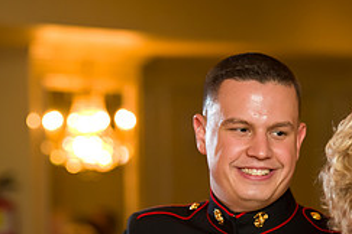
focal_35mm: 243
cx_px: 290
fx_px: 2376
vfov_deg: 5.6
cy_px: 248
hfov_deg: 8.5
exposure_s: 1/125
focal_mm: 102
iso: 1600
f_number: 3.2
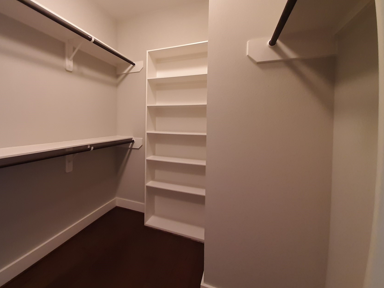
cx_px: 154
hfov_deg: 93.3
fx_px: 177
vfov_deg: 77.9
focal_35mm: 16
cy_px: 132
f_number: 2.2
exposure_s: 1/24
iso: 250
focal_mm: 1.42
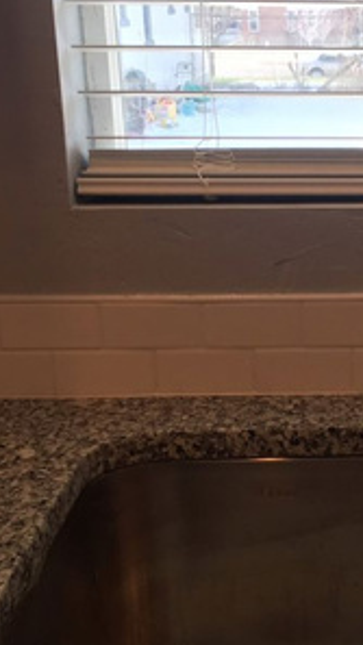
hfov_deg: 17.1
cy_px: 400
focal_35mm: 68
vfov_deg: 30.9
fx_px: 1164
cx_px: 417
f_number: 2.2
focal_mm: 4.15
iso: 40
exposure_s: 1/120
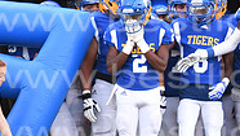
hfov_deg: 2.4
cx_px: 280
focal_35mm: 906
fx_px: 5768
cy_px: -6
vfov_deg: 1.3
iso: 800
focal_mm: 185
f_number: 3.2
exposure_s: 1/500
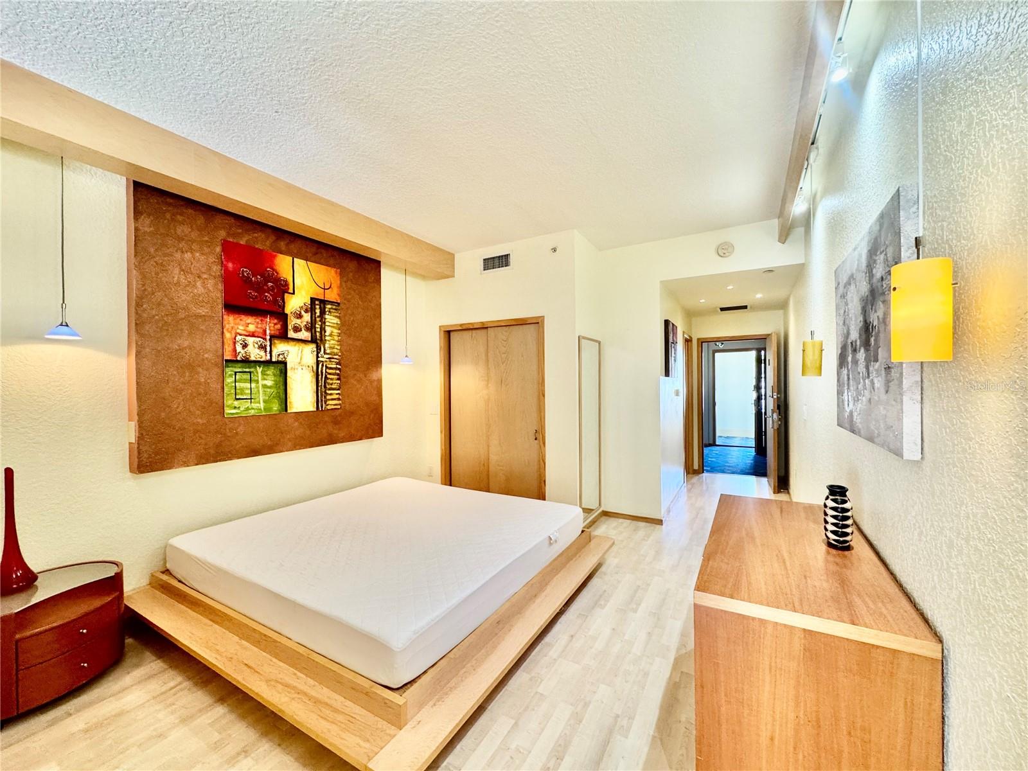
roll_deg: +0.8
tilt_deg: -0.8
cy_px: 386
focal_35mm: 14
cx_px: 514
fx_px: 416
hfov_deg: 102.1
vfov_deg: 85.7
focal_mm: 2.22
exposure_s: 1/60
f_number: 2.2
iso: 200
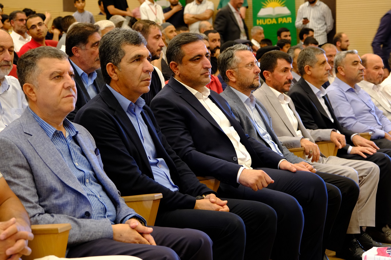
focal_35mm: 67
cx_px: 196
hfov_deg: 30.1
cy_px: 130
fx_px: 727
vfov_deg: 20.3
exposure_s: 1/40
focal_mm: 44.7
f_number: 4
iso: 1600
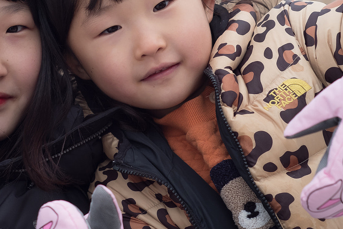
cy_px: 44
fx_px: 705
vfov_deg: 18.2
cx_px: 98
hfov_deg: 27.1
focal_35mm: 74
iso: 400
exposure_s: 1/800
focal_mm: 25
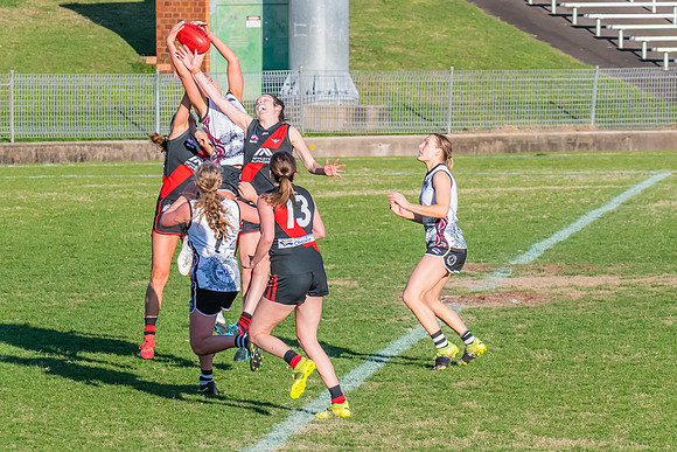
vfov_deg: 3.2
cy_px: 231
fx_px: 8184
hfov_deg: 4.7
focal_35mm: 435
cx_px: 226
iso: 800
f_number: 8
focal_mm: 170
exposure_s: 1/1250
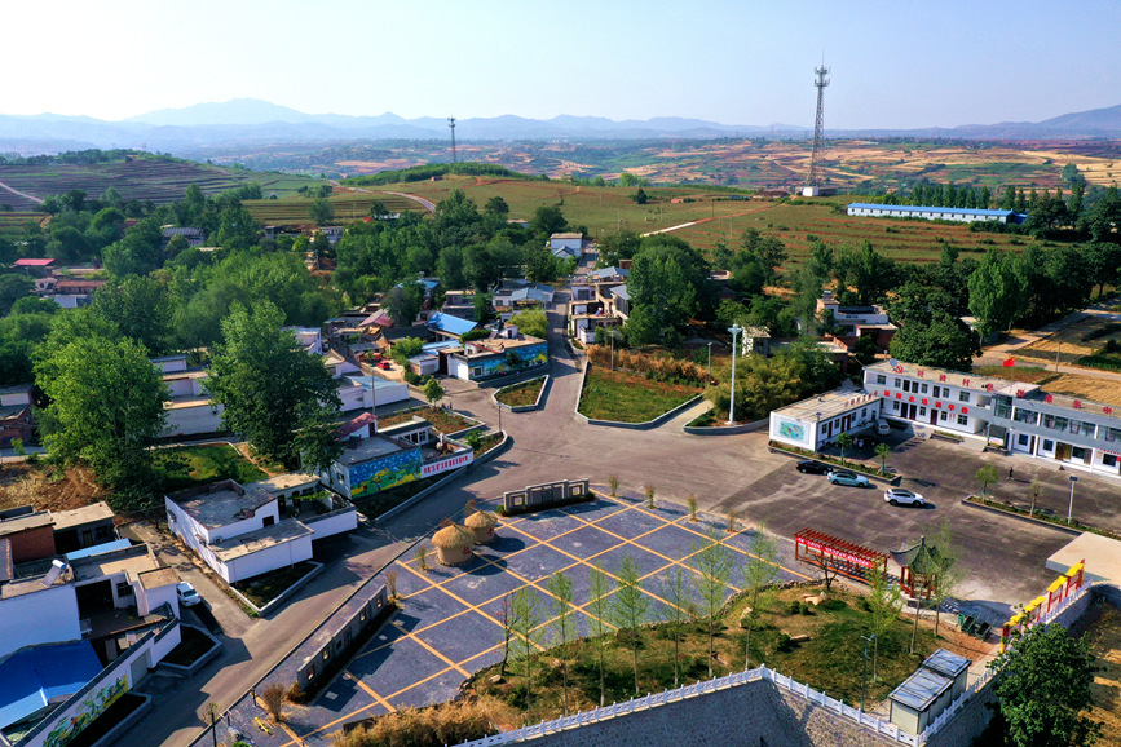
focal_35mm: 28
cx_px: 560
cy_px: 374
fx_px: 872
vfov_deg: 46.4
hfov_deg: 65.5
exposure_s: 1/640
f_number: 6.3
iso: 100
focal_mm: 10.26
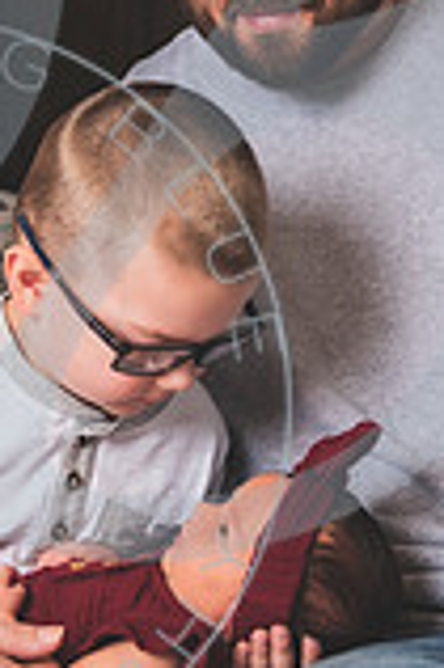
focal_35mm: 137
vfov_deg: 14.8
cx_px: 89
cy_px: 85
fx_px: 2540
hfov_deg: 10.0
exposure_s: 1/100
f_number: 2.8
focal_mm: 48
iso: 100
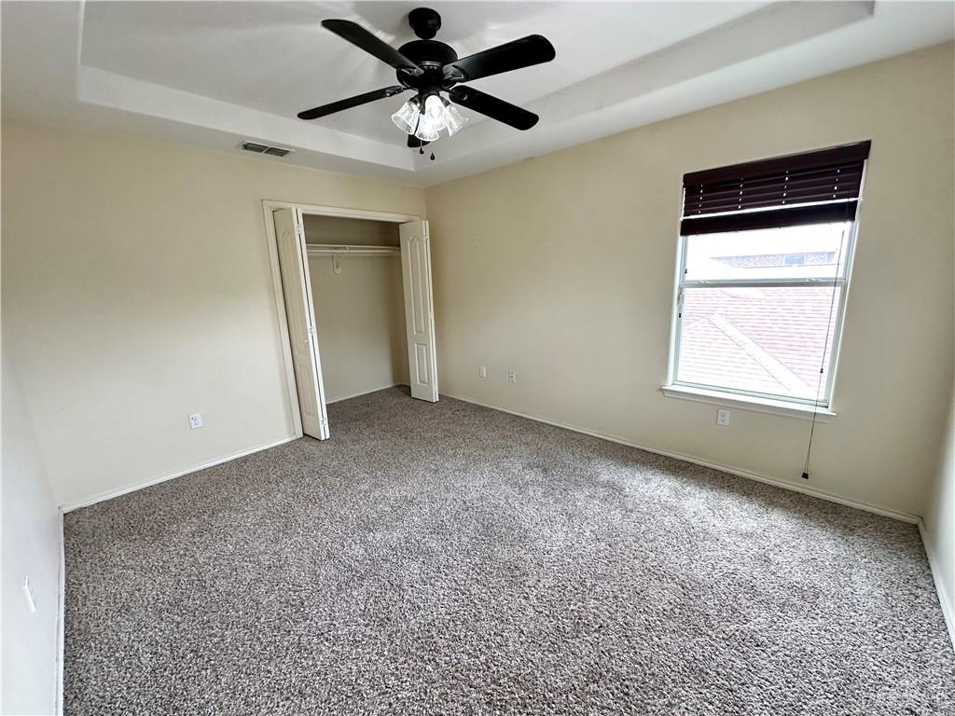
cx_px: 478
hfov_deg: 102.1
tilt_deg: -11.2
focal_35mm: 14
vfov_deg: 85.7
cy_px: 358
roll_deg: +3.1
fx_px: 386
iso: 200
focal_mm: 2.22
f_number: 2.2
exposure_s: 1/120
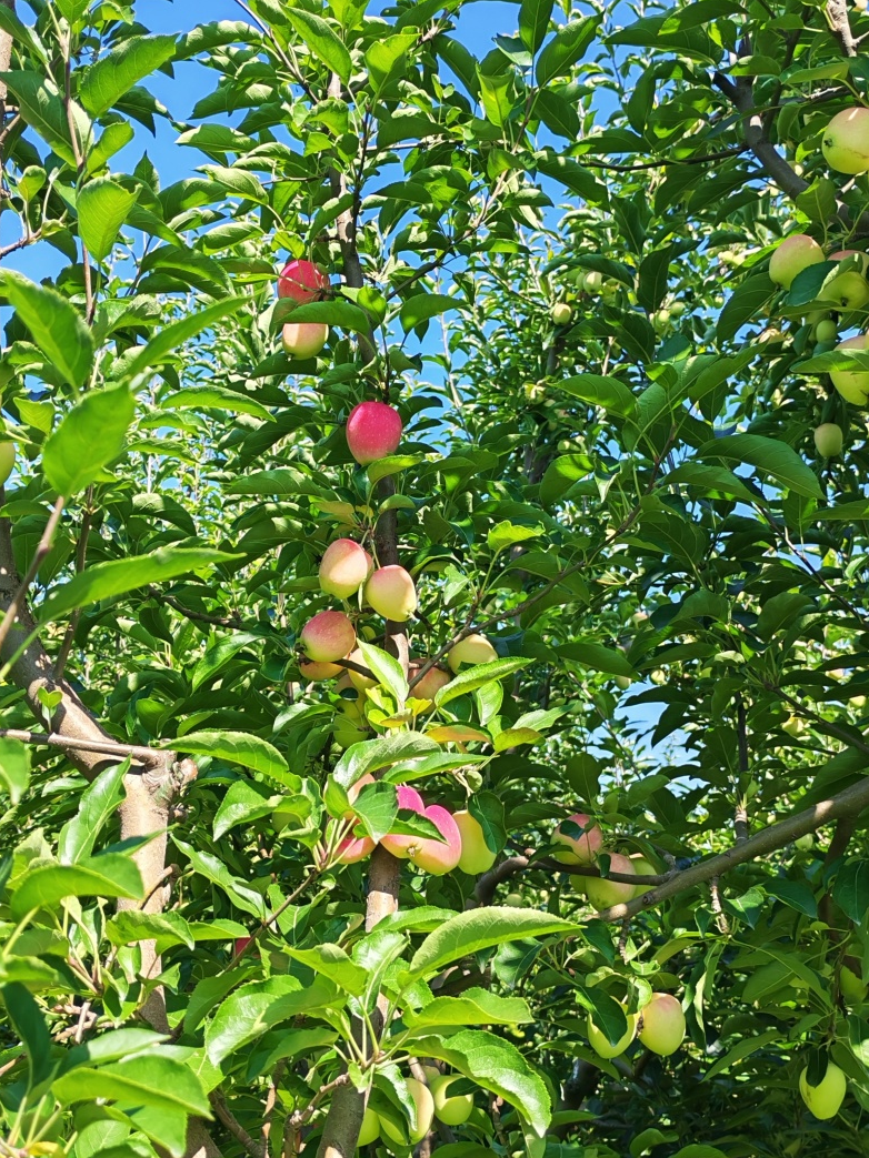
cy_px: 568
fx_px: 1507
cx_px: 430
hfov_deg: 32.2
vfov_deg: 42.1
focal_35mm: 45
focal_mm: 5.52
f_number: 1.95
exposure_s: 1/820
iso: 50
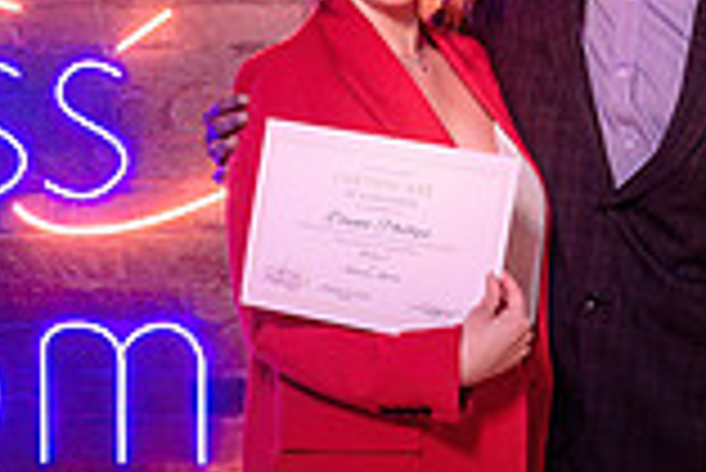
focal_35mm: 129
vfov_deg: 10.6
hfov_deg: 15.8
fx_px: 2532
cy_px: 432
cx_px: 170
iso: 1000
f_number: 4
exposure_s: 1/160
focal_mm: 31
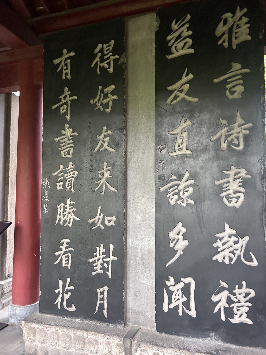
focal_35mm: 26
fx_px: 266
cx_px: 133
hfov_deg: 53.1
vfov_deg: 67.3
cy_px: 178
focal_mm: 5.7
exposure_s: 1/60
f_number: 1.5
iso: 500
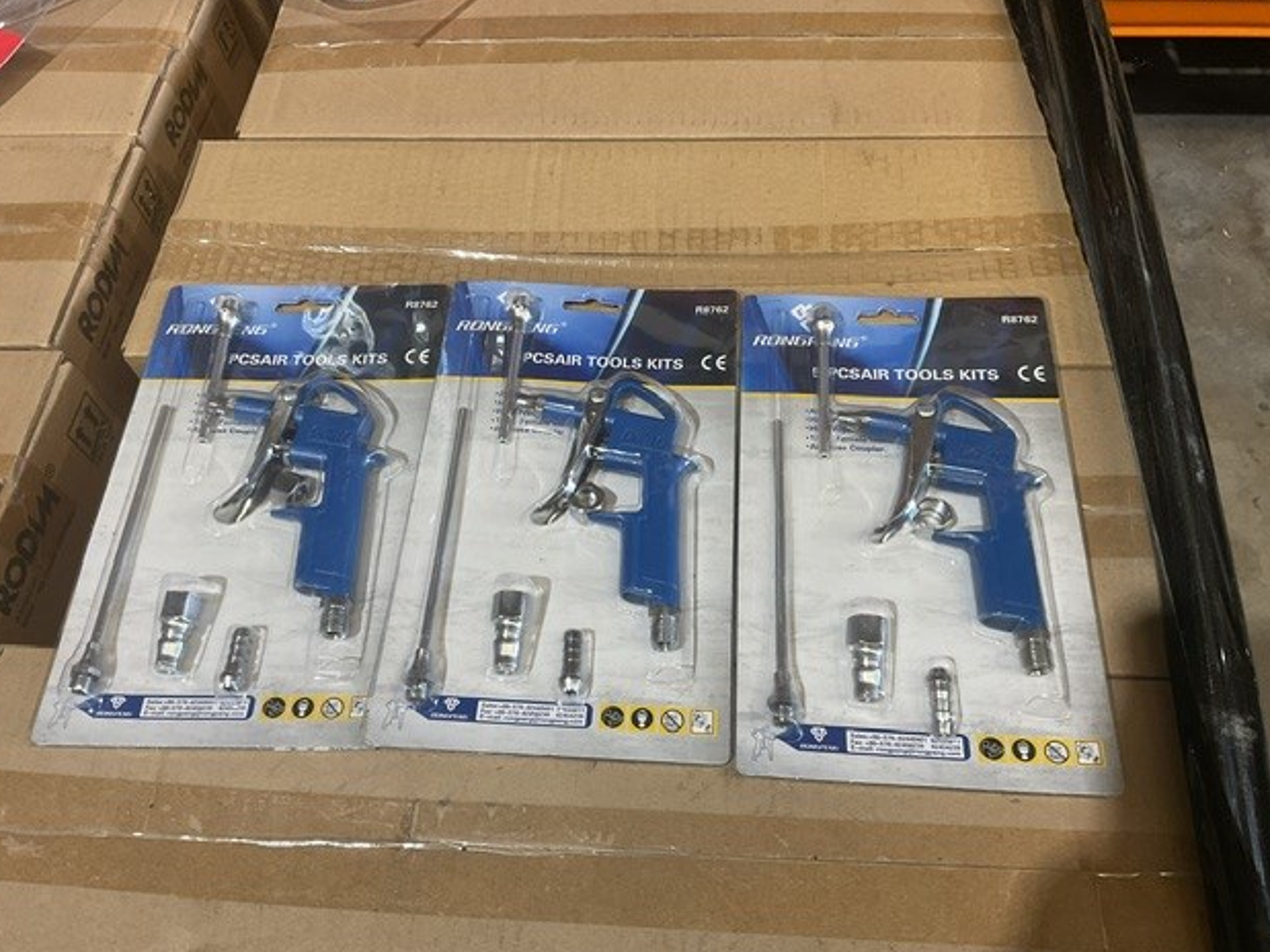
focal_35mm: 30
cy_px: 480
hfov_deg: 60.0
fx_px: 1100
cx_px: 628
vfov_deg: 46.8
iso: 64
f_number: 1.8
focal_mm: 3
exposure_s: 1/50
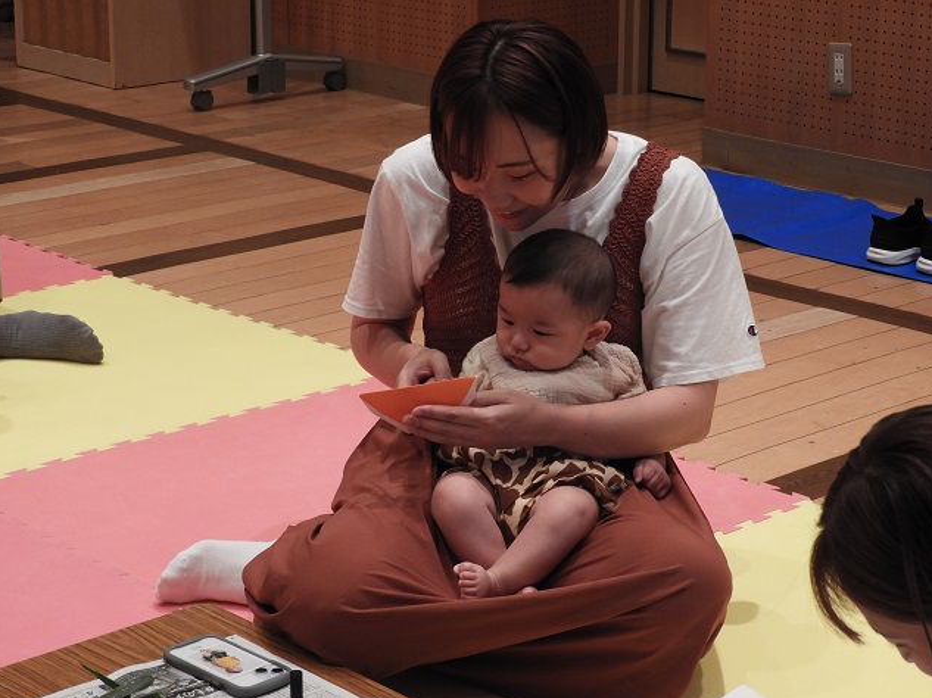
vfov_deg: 17.1
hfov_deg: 22.8
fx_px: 2314
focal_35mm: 86
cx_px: 467
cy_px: 350
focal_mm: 15.2
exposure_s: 1/50
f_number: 4.5
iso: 400
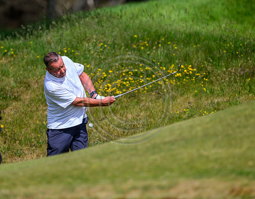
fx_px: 3322
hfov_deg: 4.4
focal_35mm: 444
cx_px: 105
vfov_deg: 3.4
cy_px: 100
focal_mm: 400
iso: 500
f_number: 4
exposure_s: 1/6400
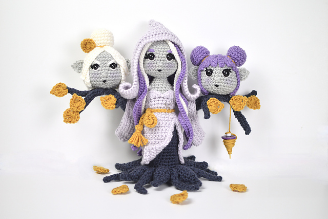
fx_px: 478
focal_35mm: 52
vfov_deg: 25.7
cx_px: 164
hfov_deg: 37.9
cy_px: 110
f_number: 2
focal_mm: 35
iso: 200
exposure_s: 1/250
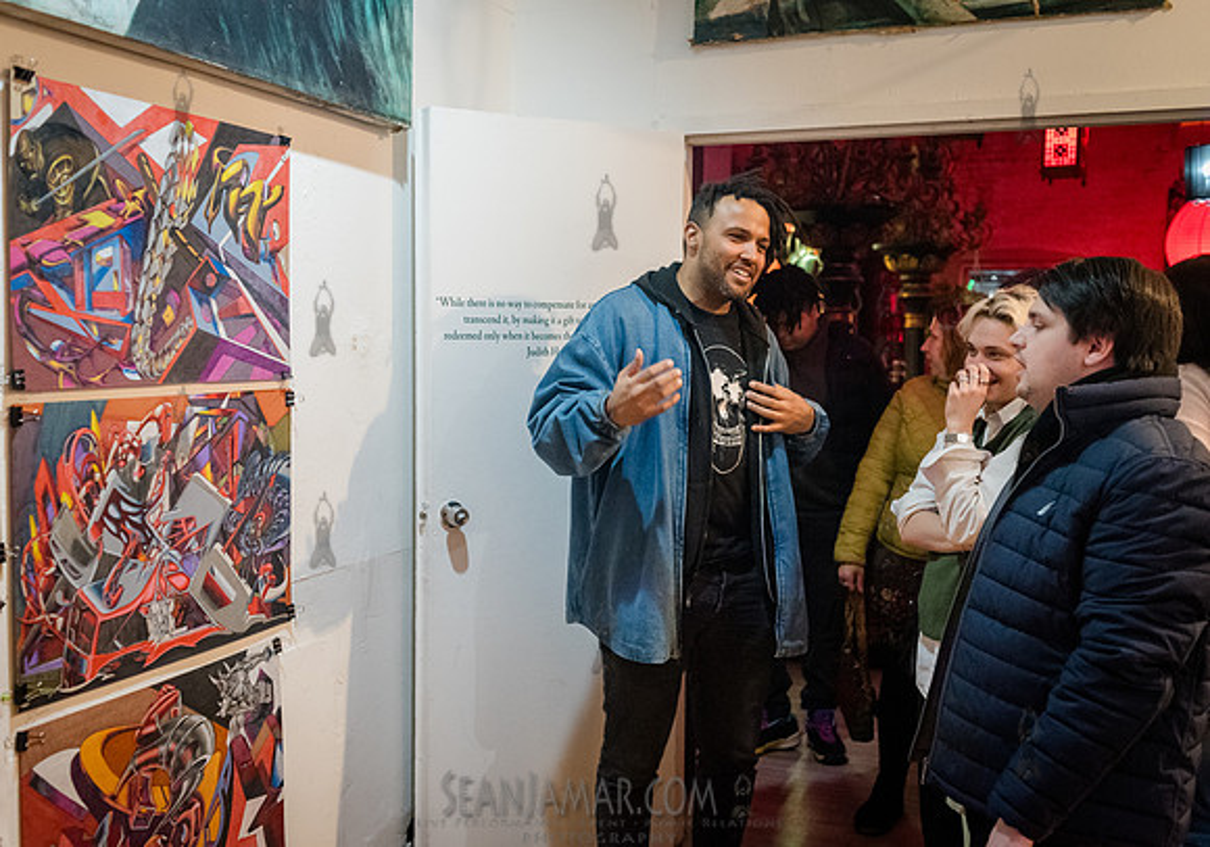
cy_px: 423
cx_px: 575
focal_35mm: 37
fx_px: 1273
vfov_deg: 36.8
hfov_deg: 50.8
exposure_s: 1/125
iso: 8000
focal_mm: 35
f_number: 3.2
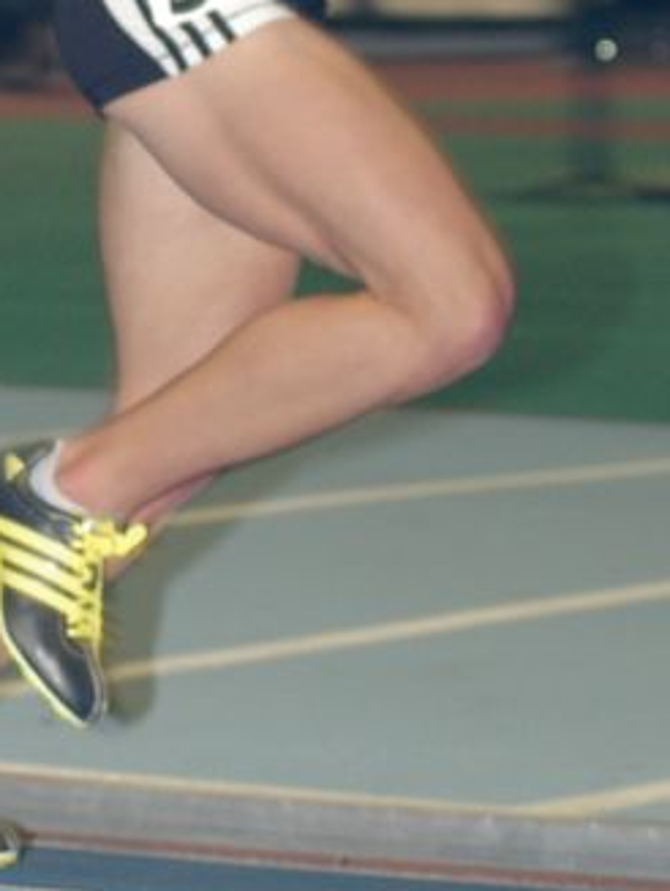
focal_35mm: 282
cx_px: 177
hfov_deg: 5.3
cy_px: -109
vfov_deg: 7.0
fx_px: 7263
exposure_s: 1/125
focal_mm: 80
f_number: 6.3
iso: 800
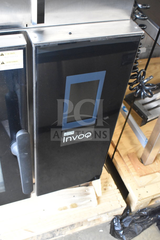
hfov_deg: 33.0
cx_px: 80
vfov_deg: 47.9
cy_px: 120
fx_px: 270
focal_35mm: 40
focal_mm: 27
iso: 6400
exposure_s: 1/160
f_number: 6.3
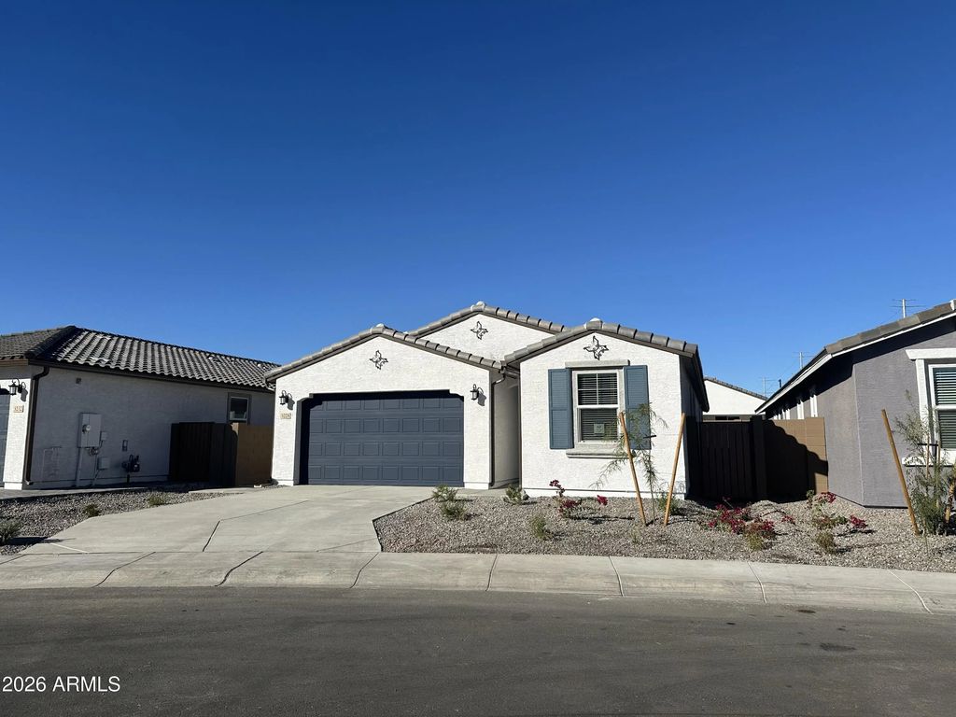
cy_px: 358
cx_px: 478
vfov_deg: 56.8
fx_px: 663
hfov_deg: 71.6
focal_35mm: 24
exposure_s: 1/7576
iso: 80
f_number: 1.78
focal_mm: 6.86
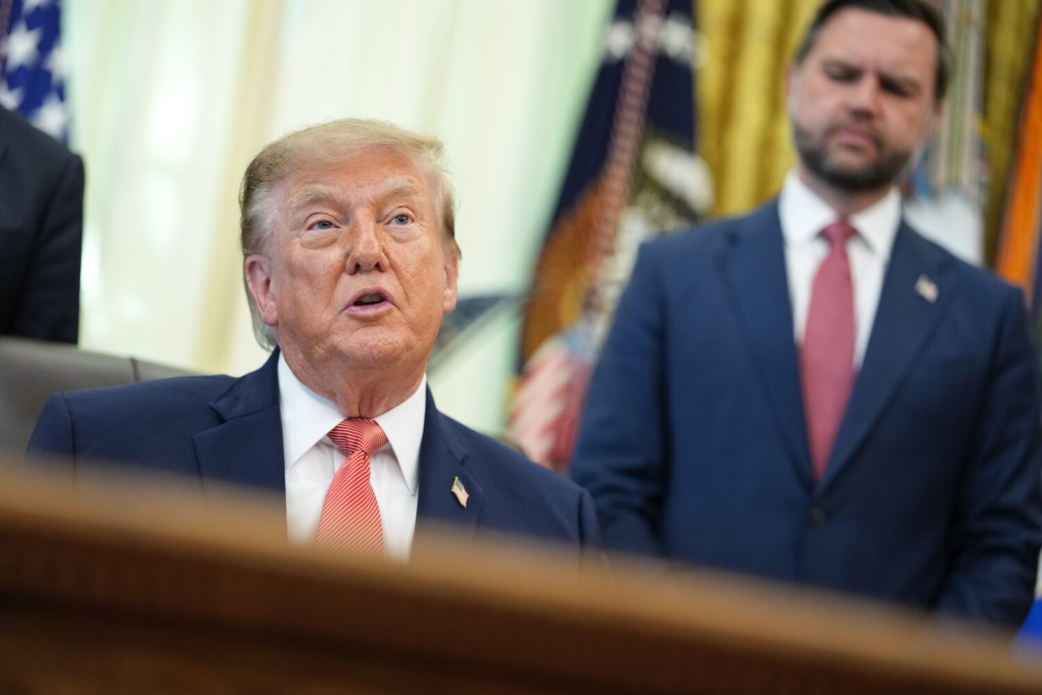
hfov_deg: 21.0
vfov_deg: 14.1
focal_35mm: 97
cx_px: 521
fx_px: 2807
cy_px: 348
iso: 2500
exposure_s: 1/320
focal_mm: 97
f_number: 2
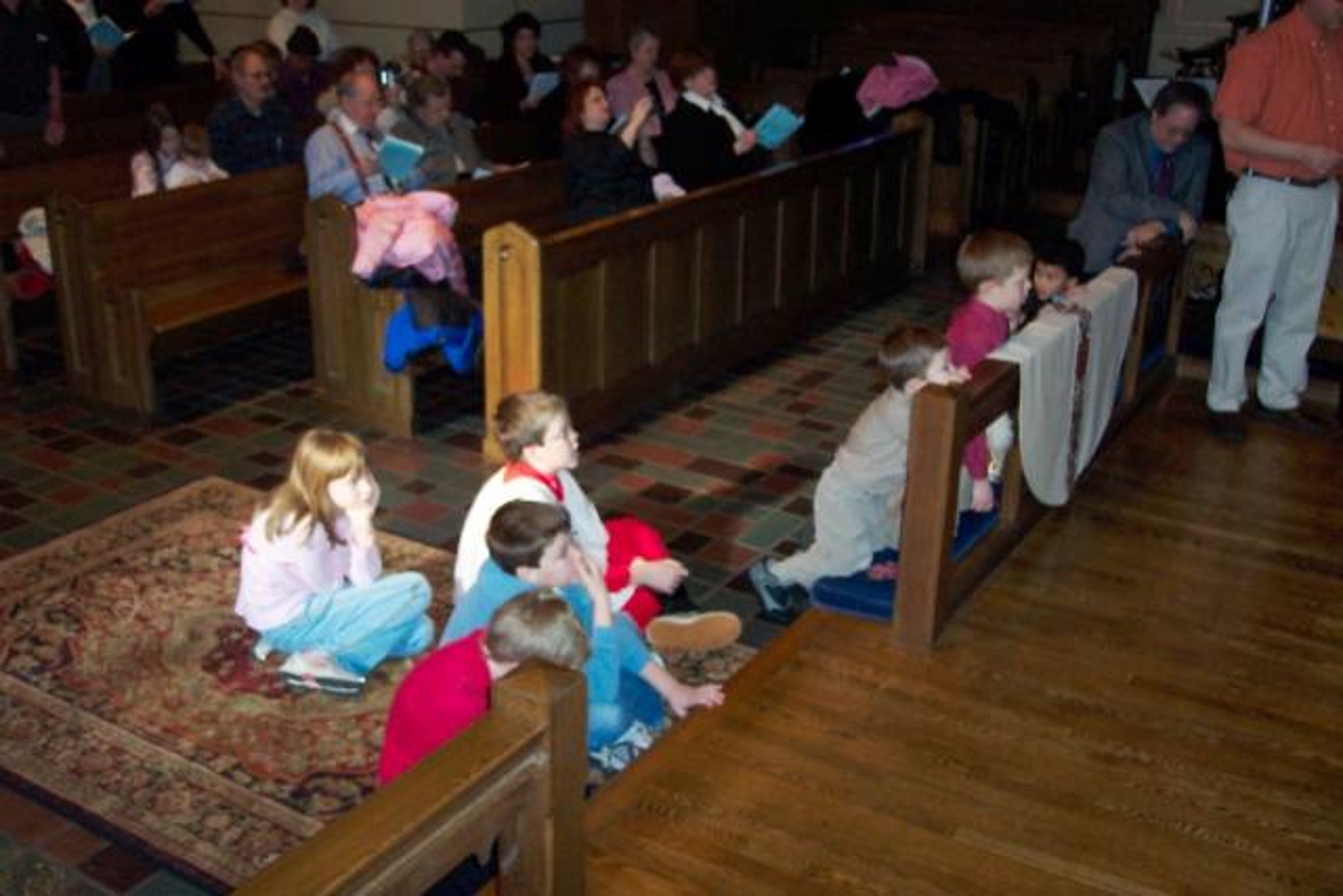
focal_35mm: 38
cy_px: 448
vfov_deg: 35.1
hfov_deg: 50.7
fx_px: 1418
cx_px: 672
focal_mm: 8
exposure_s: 1/30
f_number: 2.8
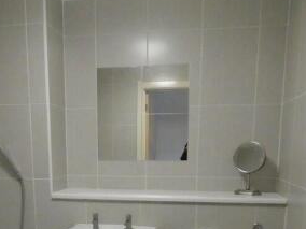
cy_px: 219
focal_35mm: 41
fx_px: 362
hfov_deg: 45.6
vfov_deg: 32.8
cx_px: 124
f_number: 2.8
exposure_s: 1/60
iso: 1250
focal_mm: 3.6
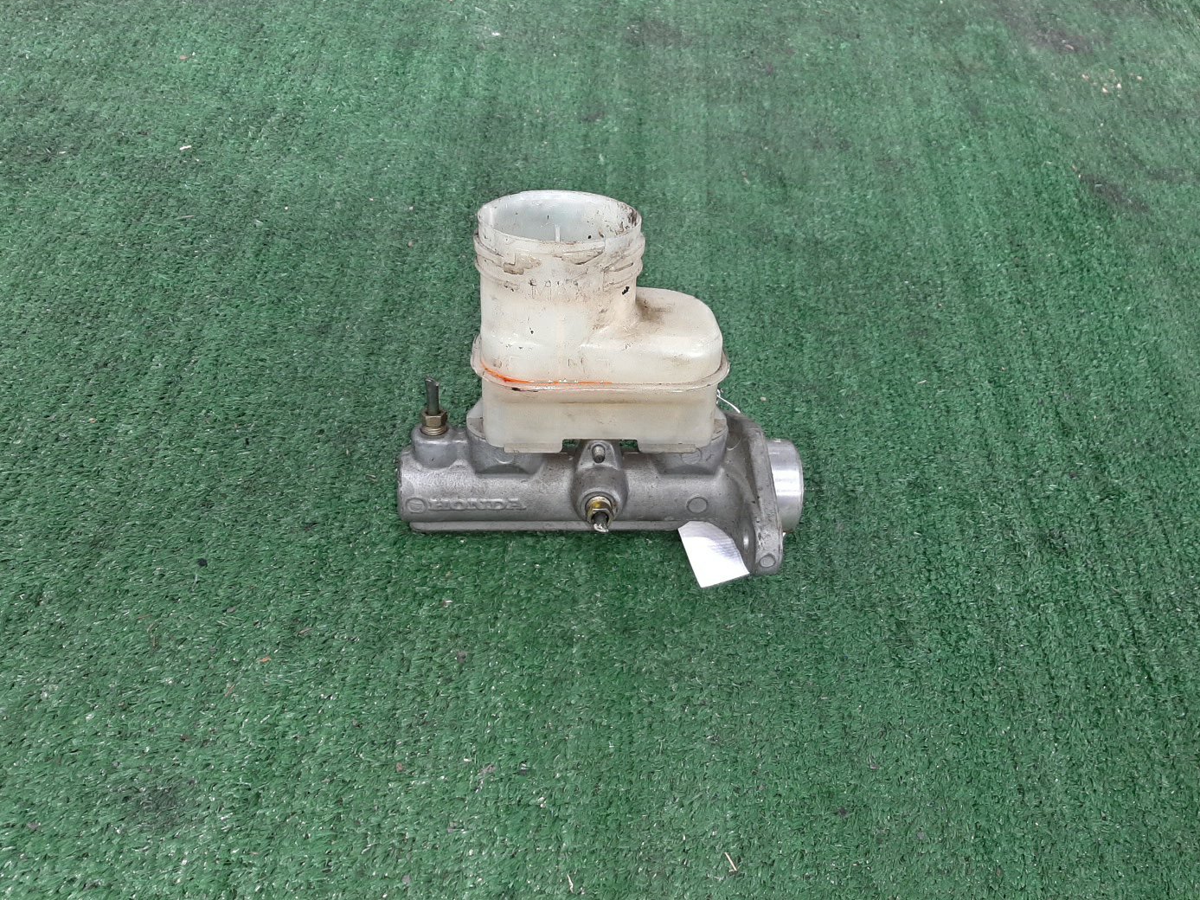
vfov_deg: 51.3
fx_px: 936
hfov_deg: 65.3
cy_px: 434
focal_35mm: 27
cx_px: 581
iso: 143
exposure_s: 1/50
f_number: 1.7
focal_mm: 3.93
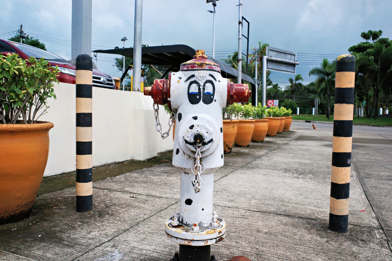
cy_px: 130
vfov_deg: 46.4
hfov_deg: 65.5
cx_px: 196
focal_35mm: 28
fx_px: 305
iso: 640
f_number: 7.1
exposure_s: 1/2500
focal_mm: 18.3
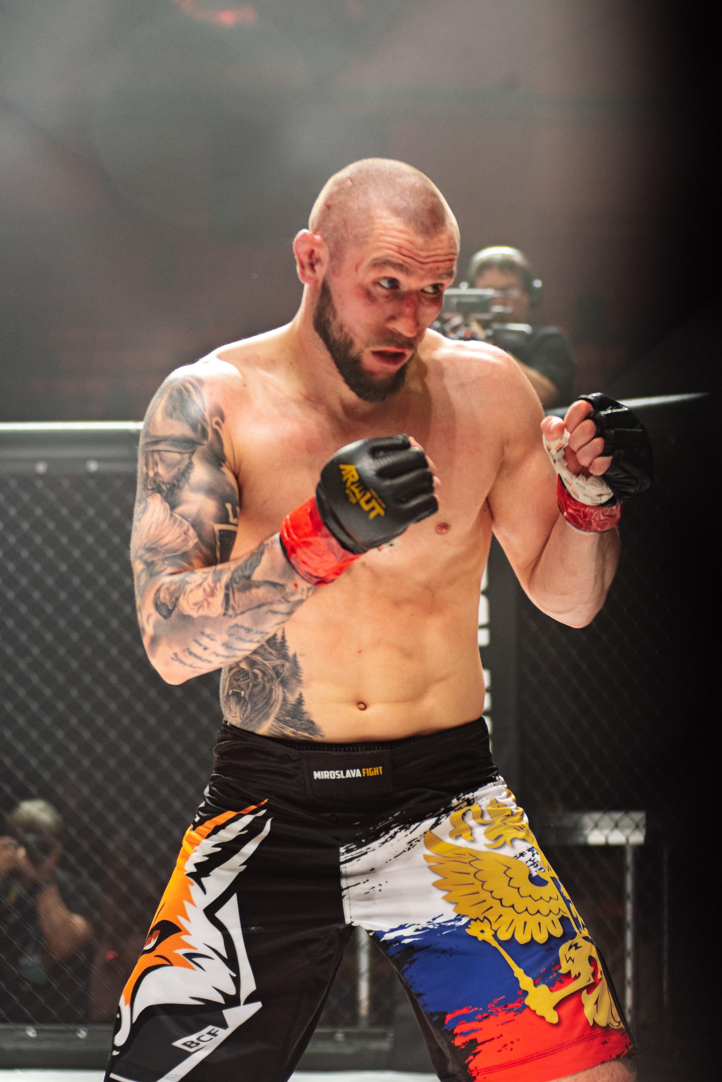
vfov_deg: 25.4
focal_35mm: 80
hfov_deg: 17.1
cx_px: 361
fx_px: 2405
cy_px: 541
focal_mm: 80
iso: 900
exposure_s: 1/320
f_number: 4
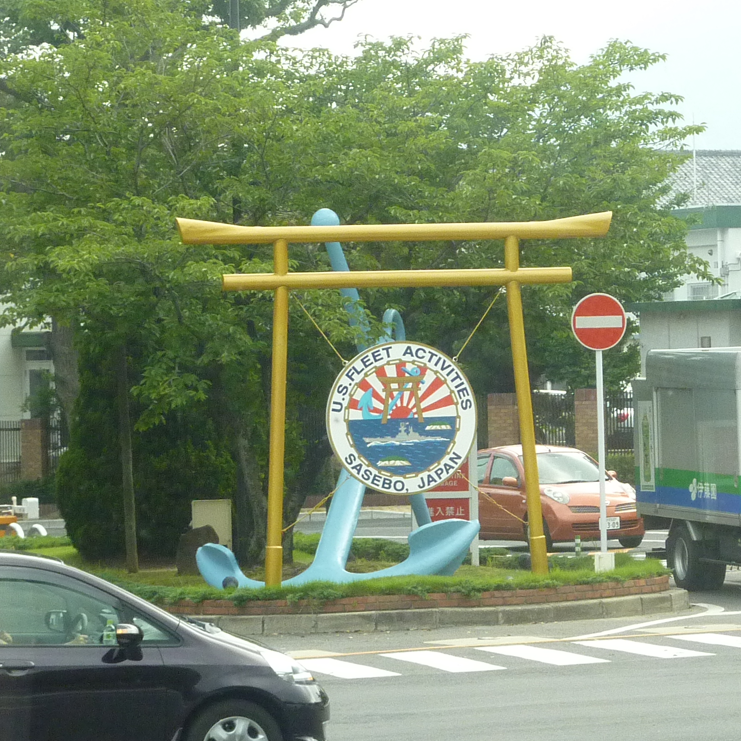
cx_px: 348
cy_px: 373
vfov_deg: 9.8
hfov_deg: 9.8
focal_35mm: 178
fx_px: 4311
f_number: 4.2
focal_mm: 13.7
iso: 250
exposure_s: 1/320
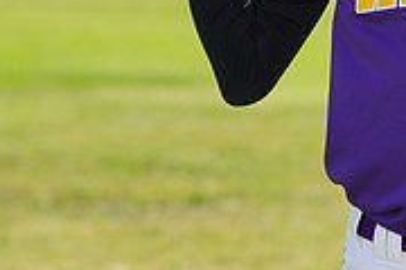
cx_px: 449
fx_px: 6992
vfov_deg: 2.2
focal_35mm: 620
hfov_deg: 3.3
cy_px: -153
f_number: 8
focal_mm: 192
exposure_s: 1/250
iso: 100
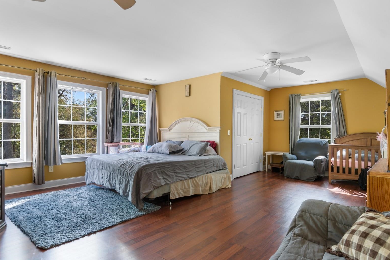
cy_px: 126
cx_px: 200
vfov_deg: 61.9
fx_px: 217
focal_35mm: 20
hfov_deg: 84.0
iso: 100
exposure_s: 1/10
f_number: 4.8
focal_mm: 13
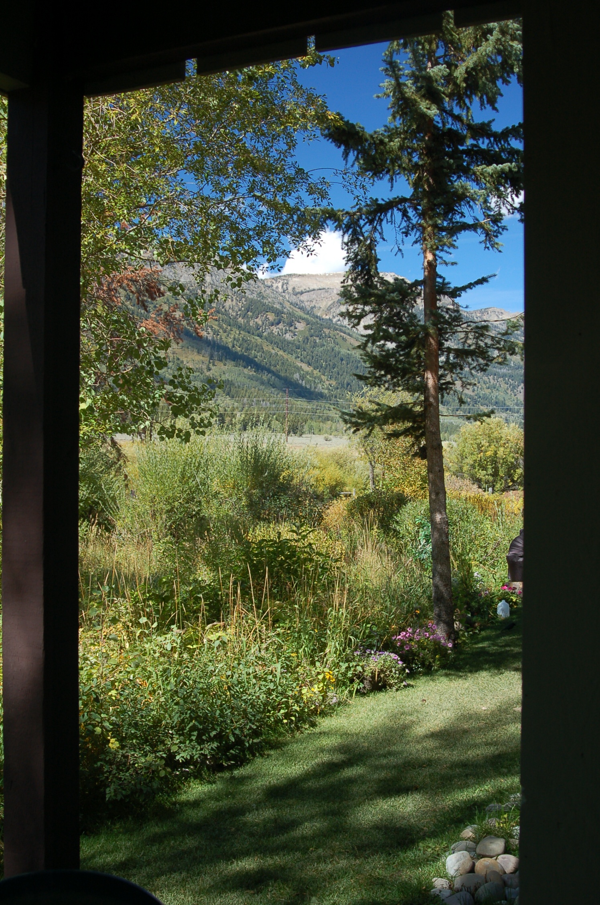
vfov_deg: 46.5
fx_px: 1054
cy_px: 452
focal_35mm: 42
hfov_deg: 31.8
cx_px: 300
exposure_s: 1/125
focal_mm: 28
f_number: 5.6
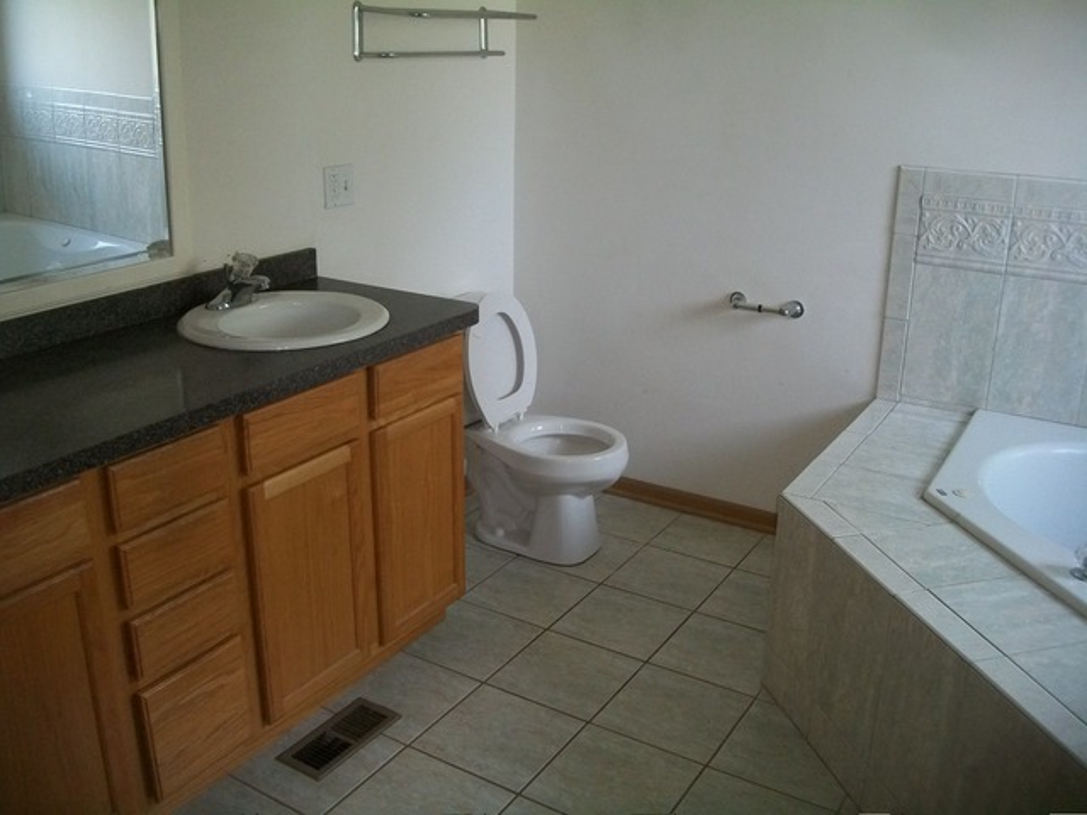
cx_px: 544
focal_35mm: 32
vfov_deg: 44.2
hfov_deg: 56.8
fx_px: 1005
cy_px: 408
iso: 160
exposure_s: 1/50
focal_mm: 5.7
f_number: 2.9
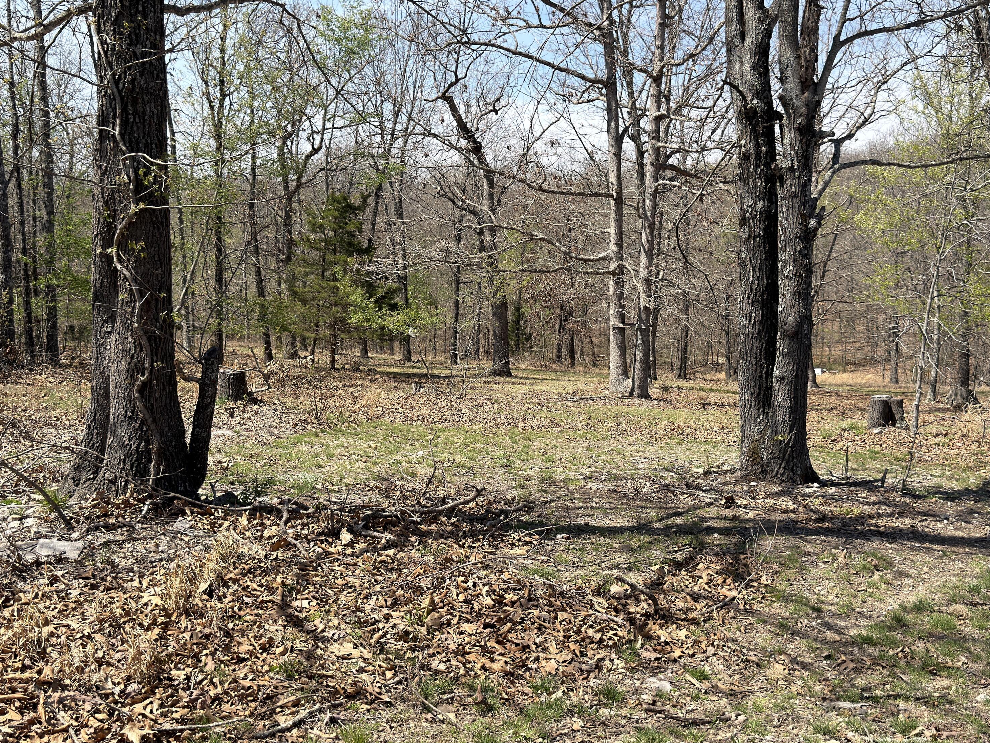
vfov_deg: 36.8
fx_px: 1115
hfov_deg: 47.9
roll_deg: -1.5
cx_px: 485
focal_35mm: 39
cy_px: 364
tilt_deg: -7.1
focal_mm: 6.76
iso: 64
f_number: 1.78
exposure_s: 1/2841
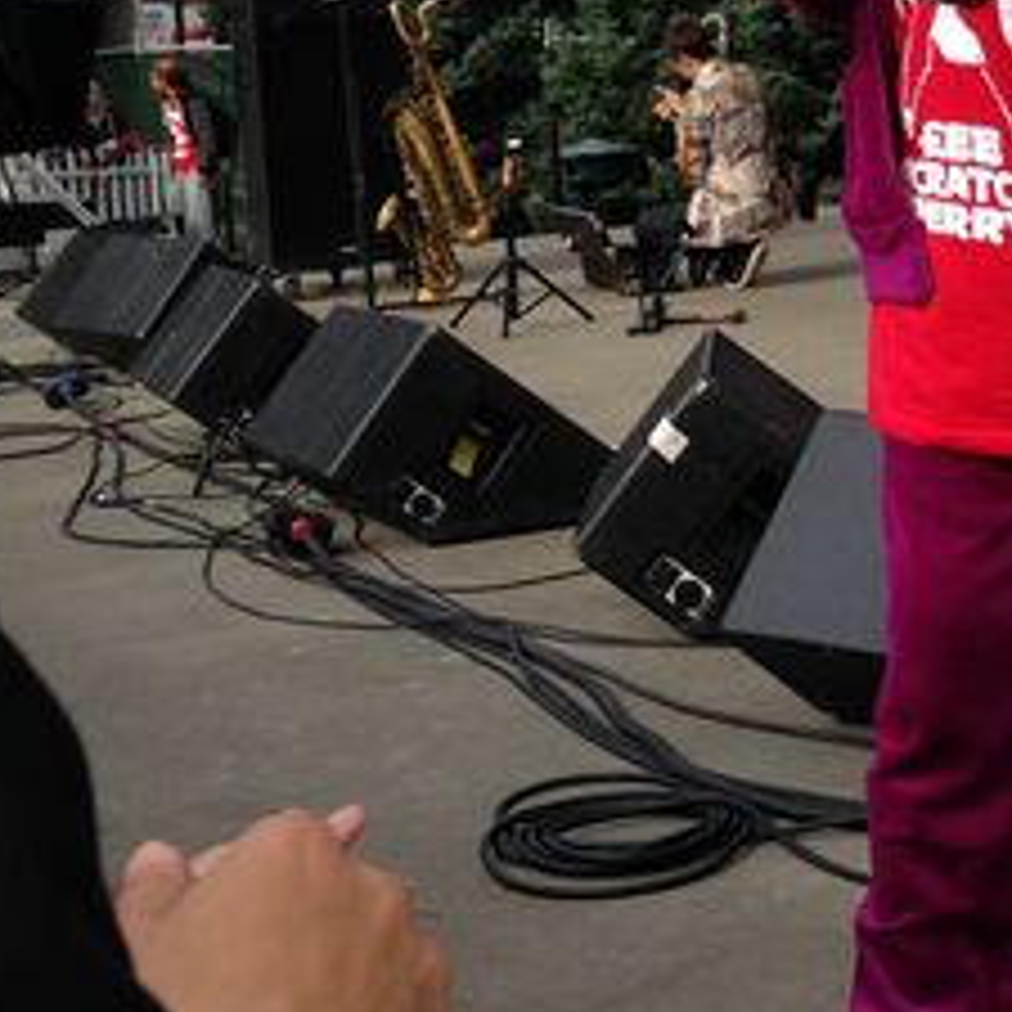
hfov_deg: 20.2
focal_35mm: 83
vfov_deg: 20.7
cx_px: 1012
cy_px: 265
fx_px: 2745
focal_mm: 4.12
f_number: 2.4
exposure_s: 1/661
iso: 50
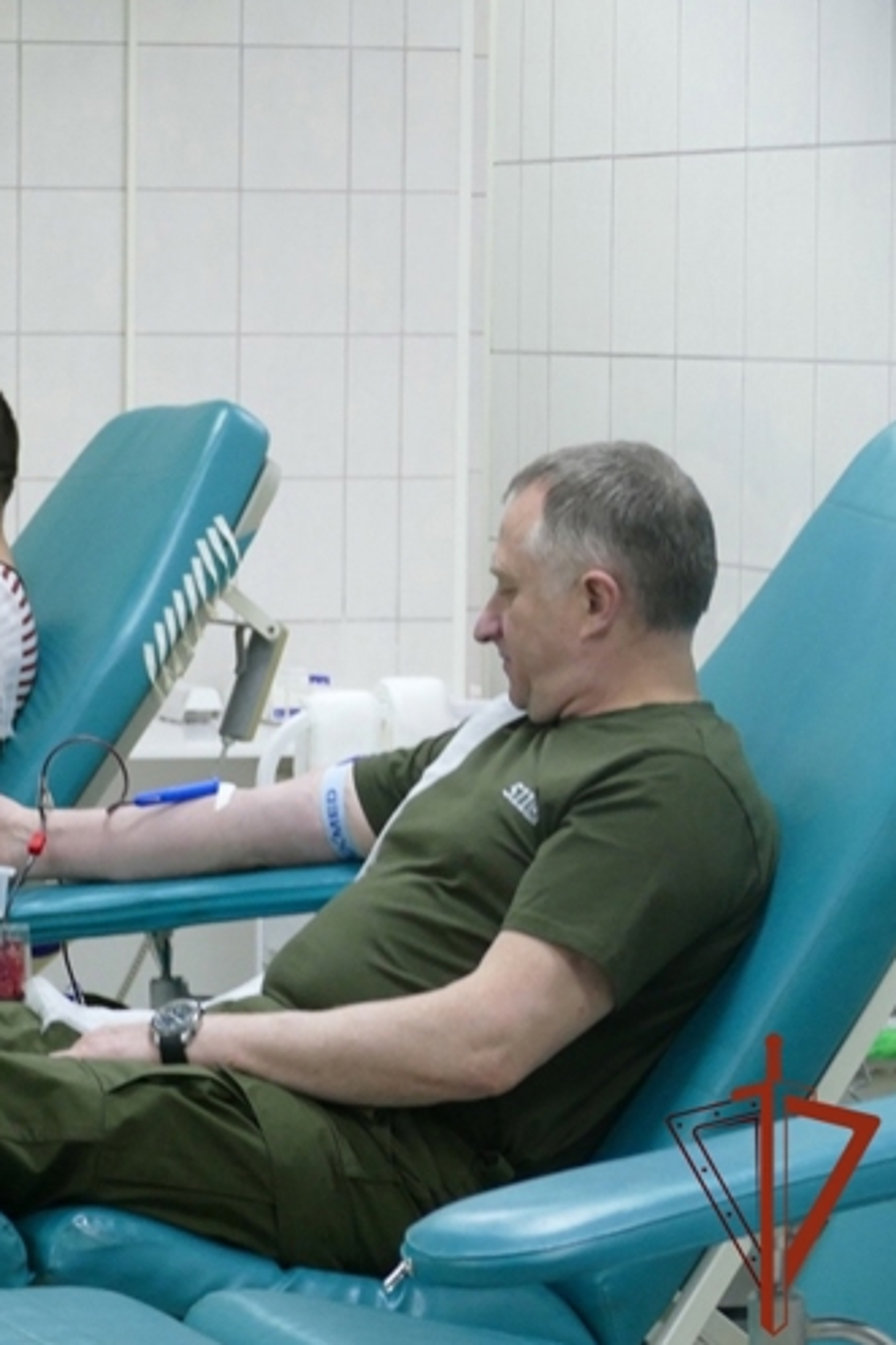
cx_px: -76
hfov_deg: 9.0
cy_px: 674
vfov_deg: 13.6
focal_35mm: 151
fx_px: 5641
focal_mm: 36.53
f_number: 3.8
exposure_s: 1/80
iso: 800
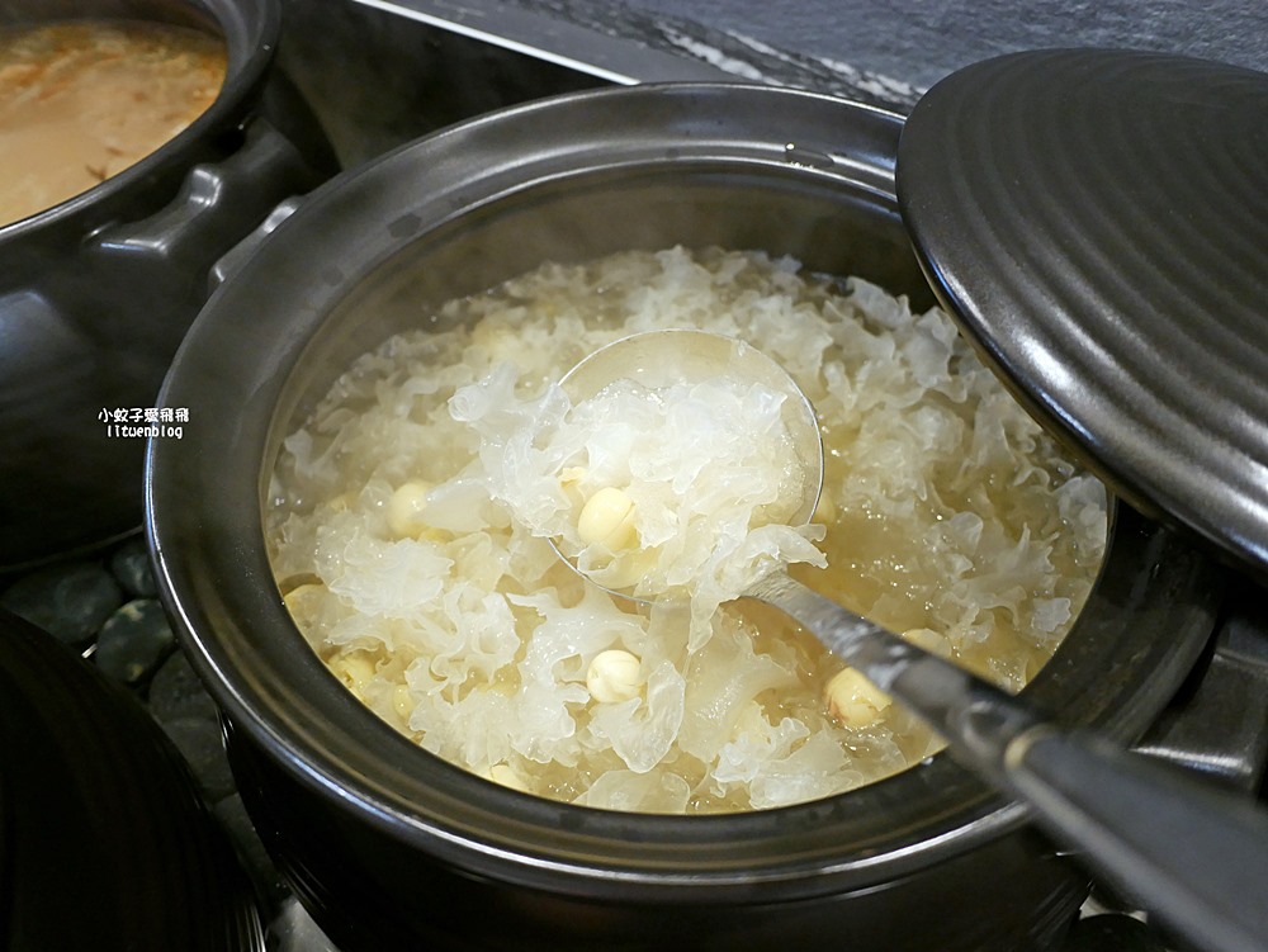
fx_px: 1026
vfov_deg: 49.8
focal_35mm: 28
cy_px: 476
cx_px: 634
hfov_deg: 63.4
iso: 800
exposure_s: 1/60
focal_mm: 14
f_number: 2.5
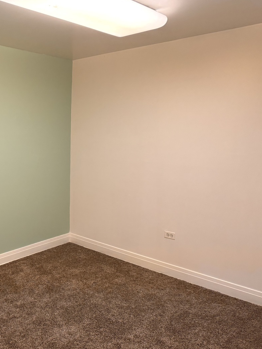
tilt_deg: -7.7
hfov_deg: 40.2
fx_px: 333
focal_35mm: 33
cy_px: 172
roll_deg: -0.6
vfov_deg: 55.4
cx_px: 34
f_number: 1.78
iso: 200
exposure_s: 1/60
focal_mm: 6.76
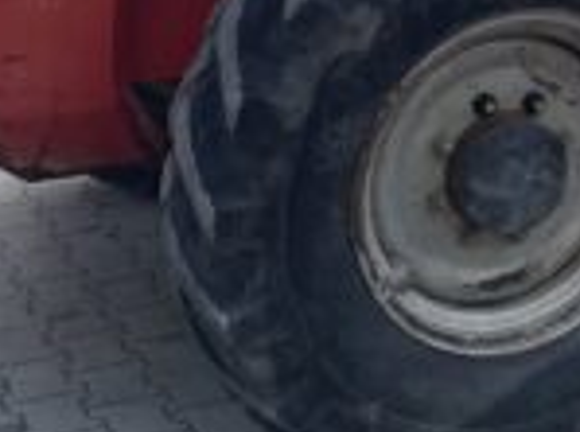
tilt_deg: -1.6
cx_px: 821
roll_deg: -1.6
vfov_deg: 13.0
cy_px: -288
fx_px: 1755
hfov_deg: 17.2
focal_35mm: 105
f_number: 1.6
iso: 32
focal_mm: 4.2
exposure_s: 1/558
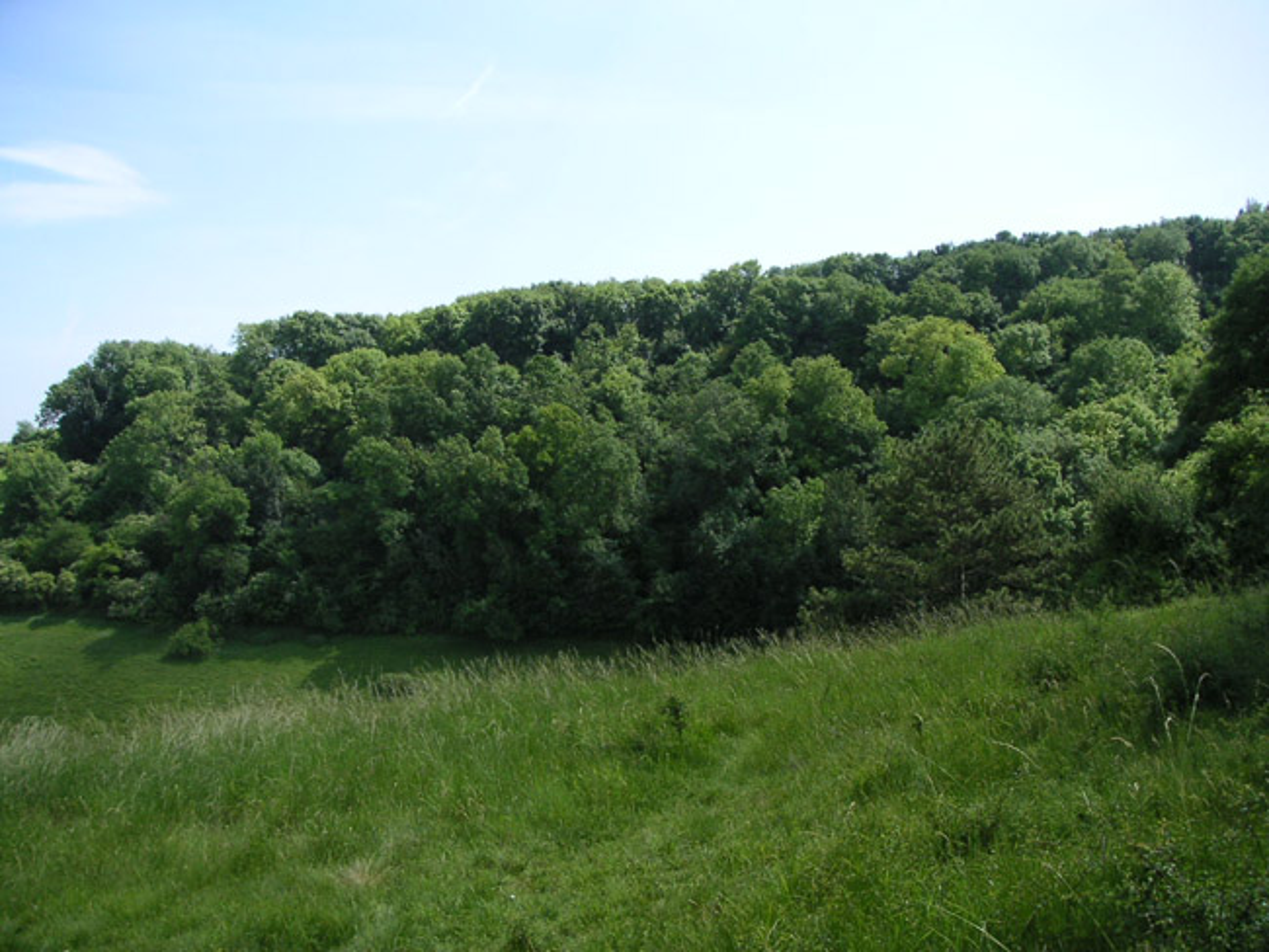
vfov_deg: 37.7
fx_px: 1394
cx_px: 634
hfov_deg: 49.0
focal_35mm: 38
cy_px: 476
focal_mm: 6
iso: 50
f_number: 2.8
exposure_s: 1/750
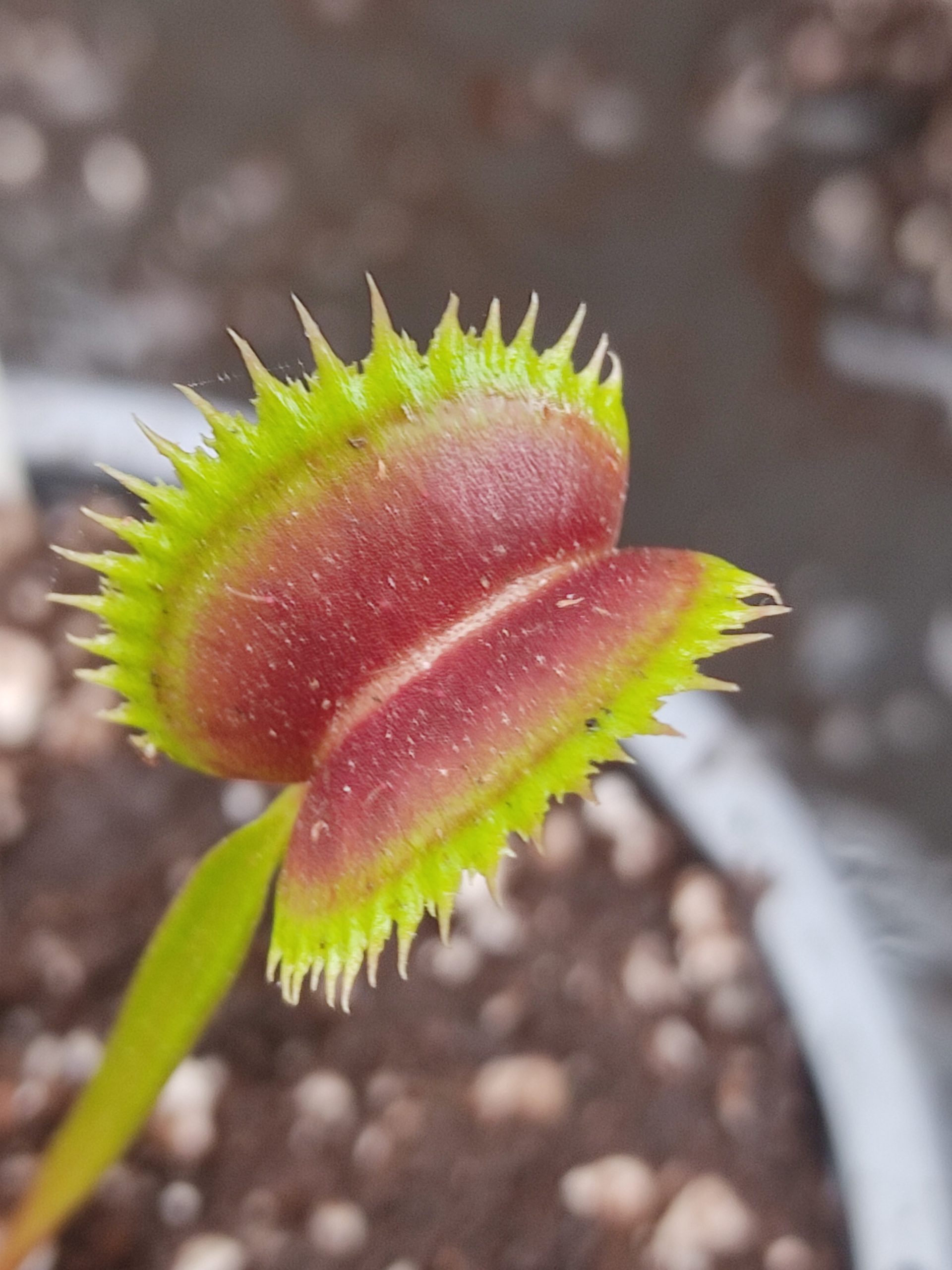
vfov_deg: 67.3
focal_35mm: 26
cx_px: 476
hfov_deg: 53.1
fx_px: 953
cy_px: 635
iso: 160
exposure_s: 1/33
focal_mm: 4.74
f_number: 1.79
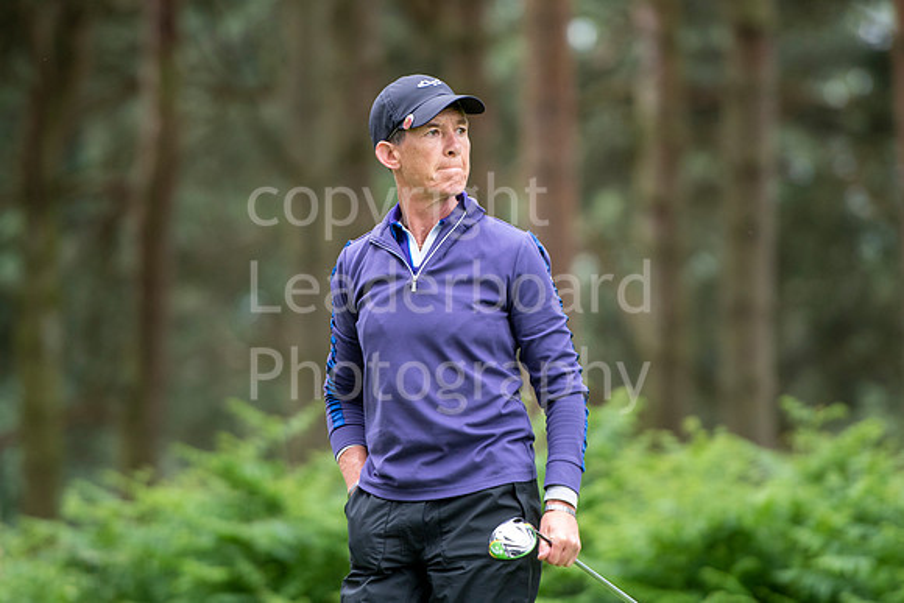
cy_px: 302
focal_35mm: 300
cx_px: 452
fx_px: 7535
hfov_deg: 6.9
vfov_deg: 4.6
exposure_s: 1/1000
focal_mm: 200
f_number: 2.8
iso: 800
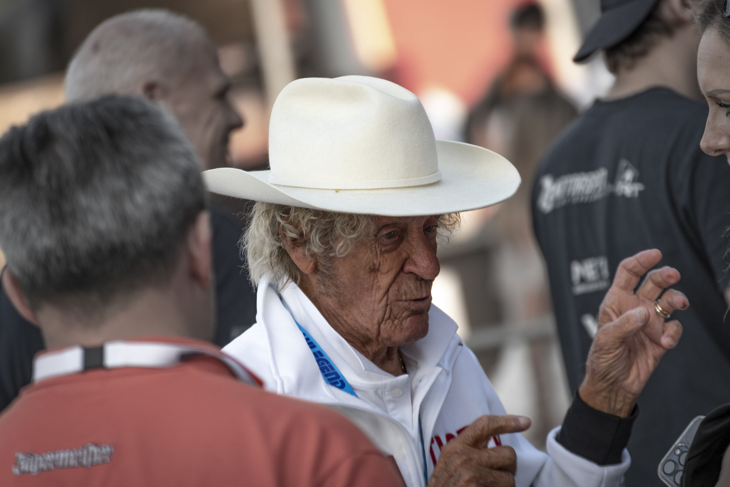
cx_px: 365
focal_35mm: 300
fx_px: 6083
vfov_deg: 4.6
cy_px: 244
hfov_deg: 6.9
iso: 180
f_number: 5.6
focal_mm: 300
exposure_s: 1/320
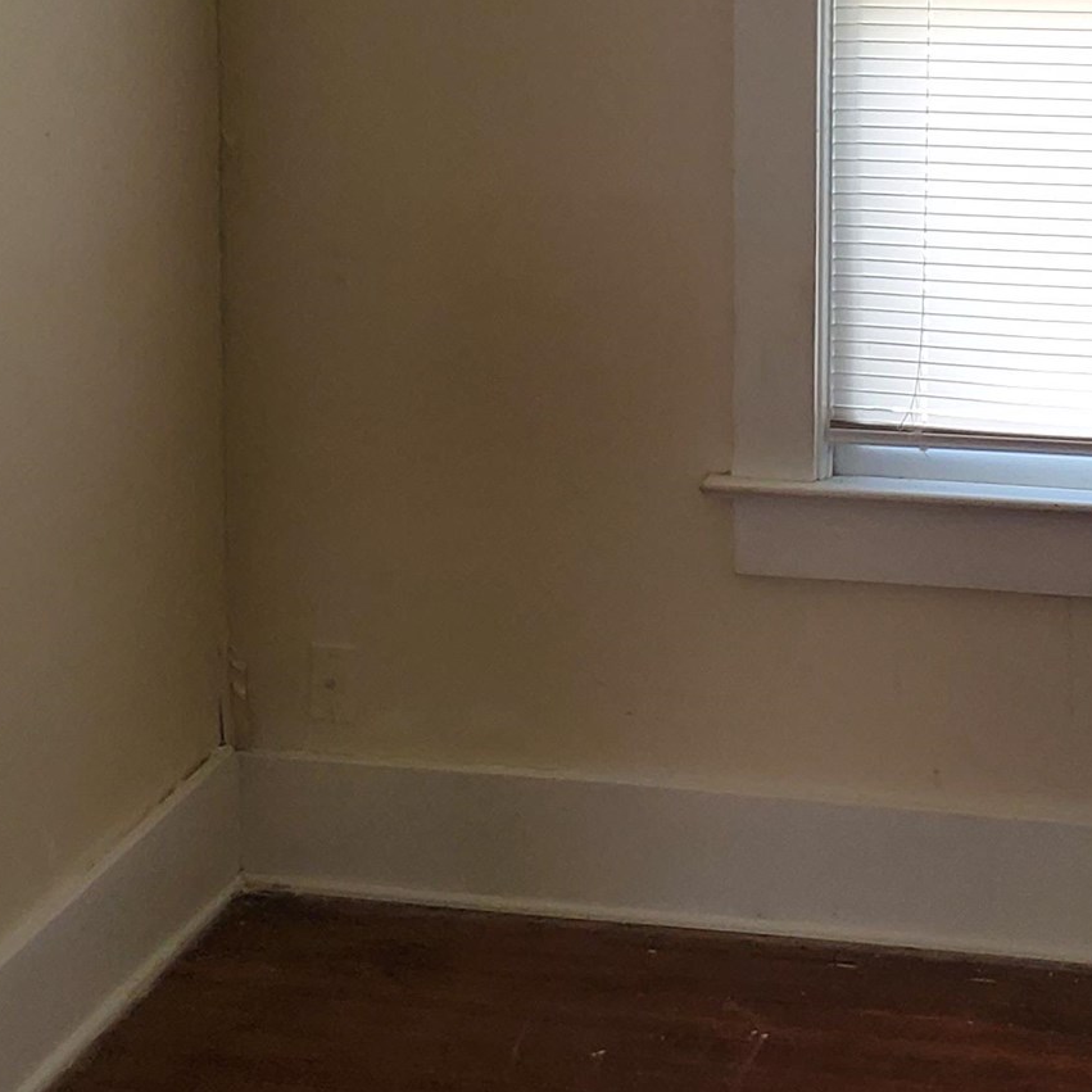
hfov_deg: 20.7
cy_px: 180
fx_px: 2962
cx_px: 823
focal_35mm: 83
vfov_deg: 20.6
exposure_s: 1/92
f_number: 1.5
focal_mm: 4.3
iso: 125
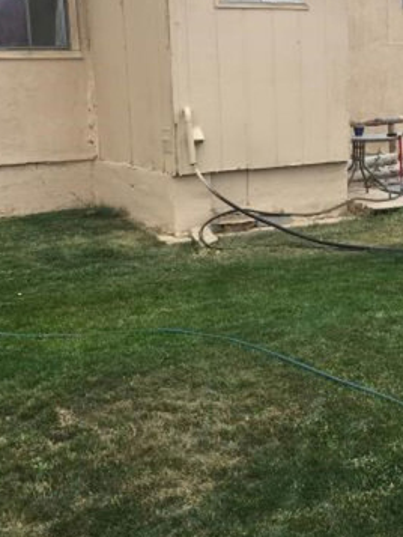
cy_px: 232
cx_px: 278
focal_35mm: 52
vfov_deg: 36.7
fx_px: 807
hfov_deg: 27.8
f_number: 2.2
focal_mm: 4.15
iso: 32
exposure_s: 1/599
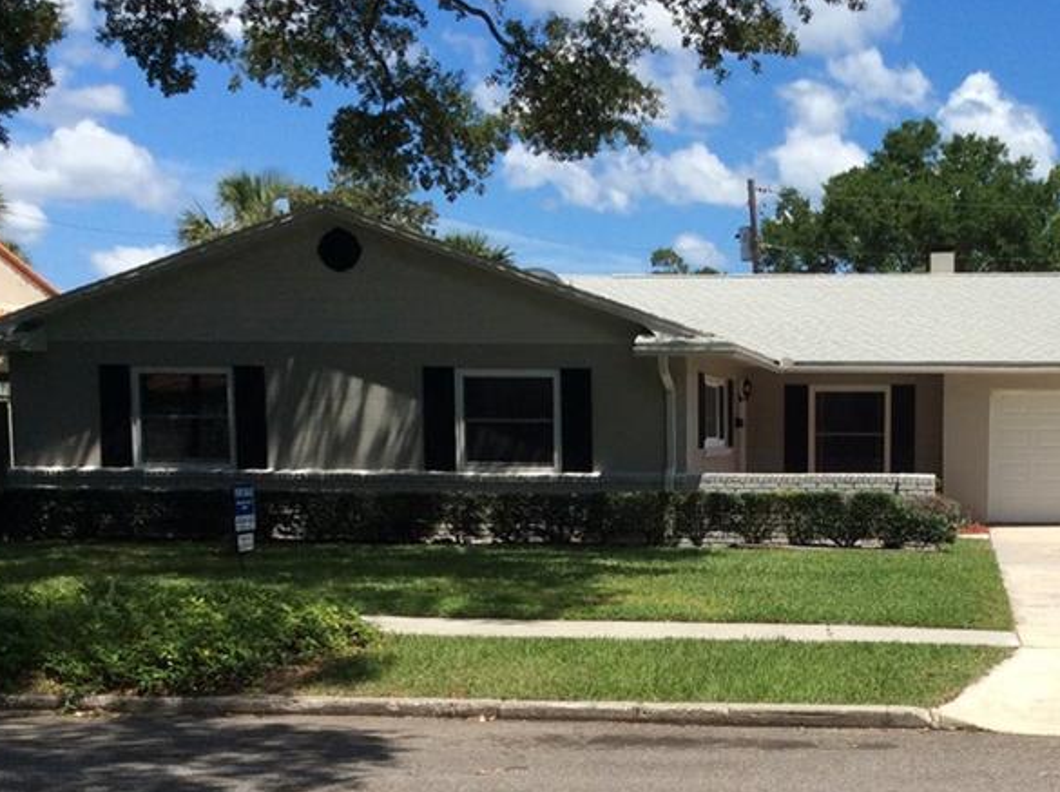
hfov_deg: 33.7
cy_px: 616
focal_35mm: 56
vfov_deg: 25.6
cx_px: 786
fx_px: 1712
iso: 32
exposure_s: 1/1972
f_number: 2.4
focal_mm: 3.3
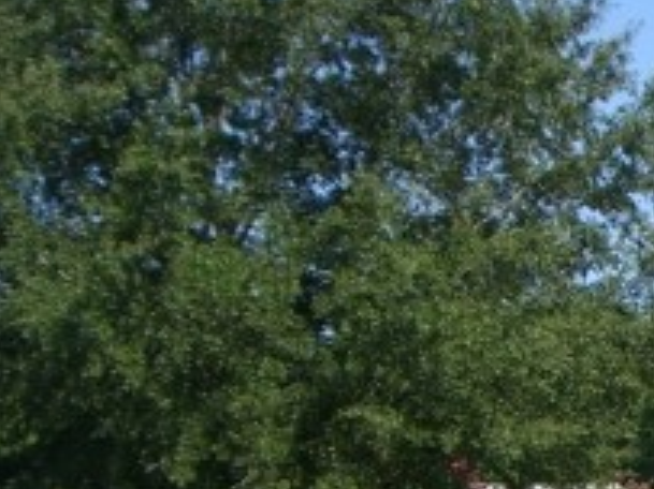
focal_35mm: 120
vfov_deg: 12.2
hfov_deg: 15.6
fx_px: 2266
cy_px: 499
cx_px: 873
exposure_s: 1/500
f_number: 4.3
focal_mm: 6.2
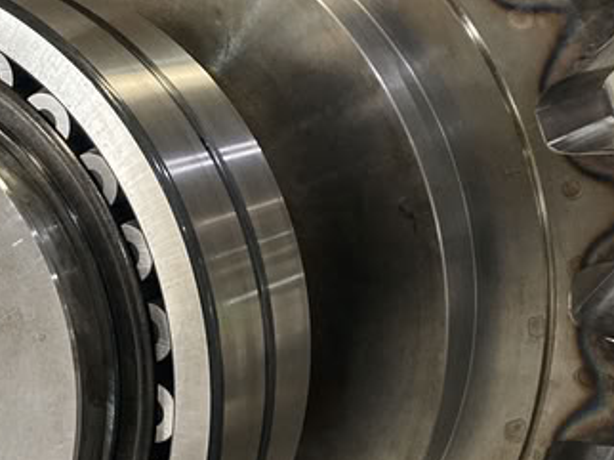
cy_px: 195
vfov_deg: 16.9
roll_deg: -0.3
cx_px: 147
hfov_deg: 22.3
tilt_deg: -6.9
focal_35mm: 87
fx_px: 1542
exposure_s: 1/50
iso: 200
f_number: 1.8
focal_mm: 3.99
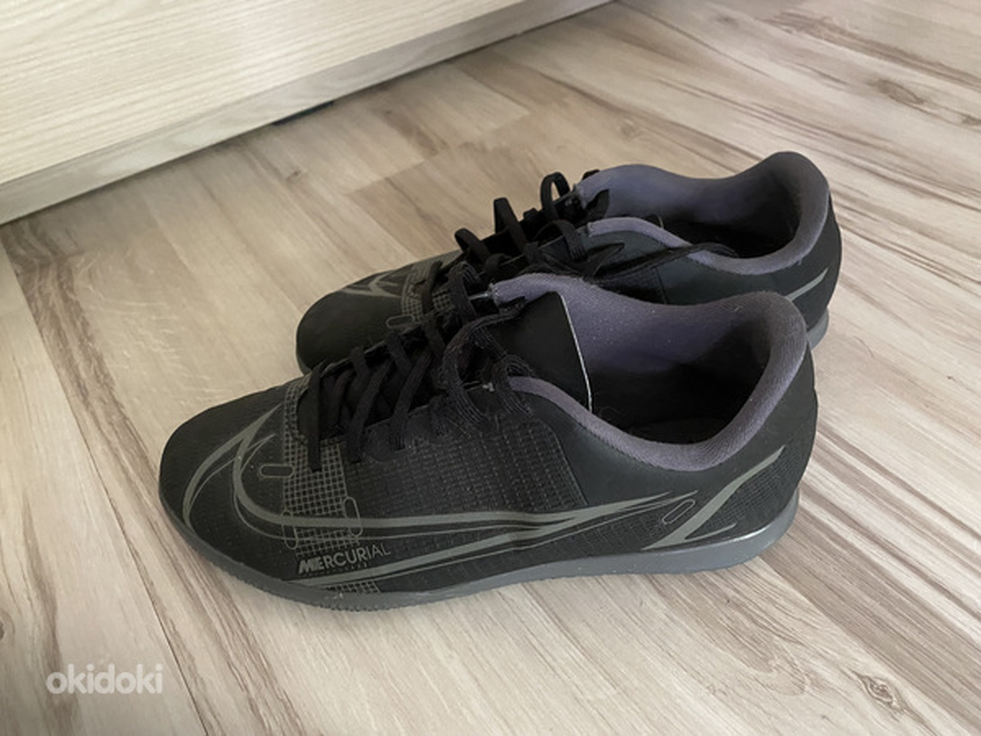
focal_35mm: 26
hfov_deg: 67.3
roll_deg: +4.3
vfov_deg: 53.1
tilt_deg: -44.7
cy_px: 368
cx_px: 490
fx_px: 737
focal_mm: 4.25
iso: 800
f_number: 1.8
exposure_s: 1/30
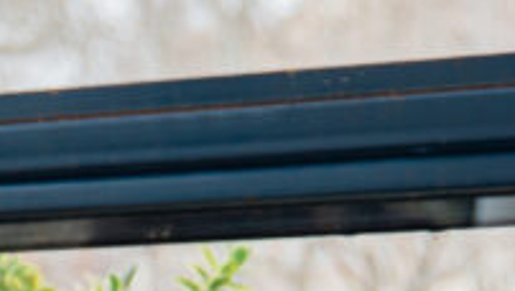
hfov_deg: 9.1
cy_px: 565
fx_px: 2934
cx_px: -696
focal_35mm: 215
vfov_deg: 5.6
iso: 160
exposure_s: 1/160
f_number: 2.8
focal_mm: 27
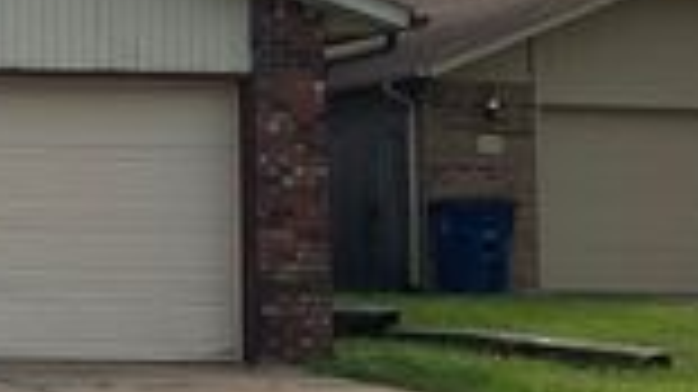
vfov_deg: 11.8
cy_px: 124
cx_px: -378
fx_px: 1887
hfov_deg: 18.4
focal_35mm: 102
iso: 16
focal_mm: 3
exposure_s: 1/5263
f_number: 1.8
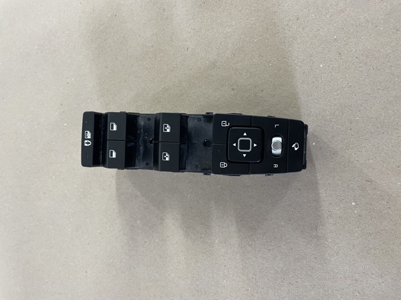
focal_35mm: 26
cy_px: 150
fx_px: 301
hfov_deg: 67.3
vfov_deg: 53.0
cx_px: 200
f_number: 1.6
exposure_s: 1/50
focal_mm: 4.2
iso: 125
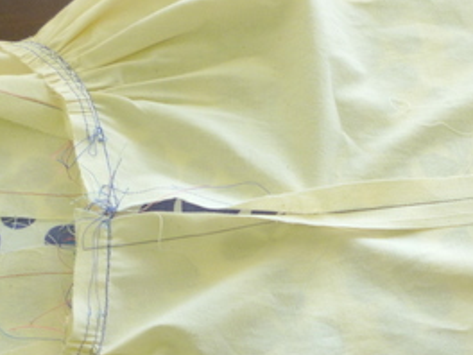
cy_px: 251
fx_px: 902
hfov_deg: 28.9
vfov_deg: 22.1
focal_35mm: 66
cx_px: 364
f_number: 3.3
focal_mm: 5.2
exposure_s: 1/50
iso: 80
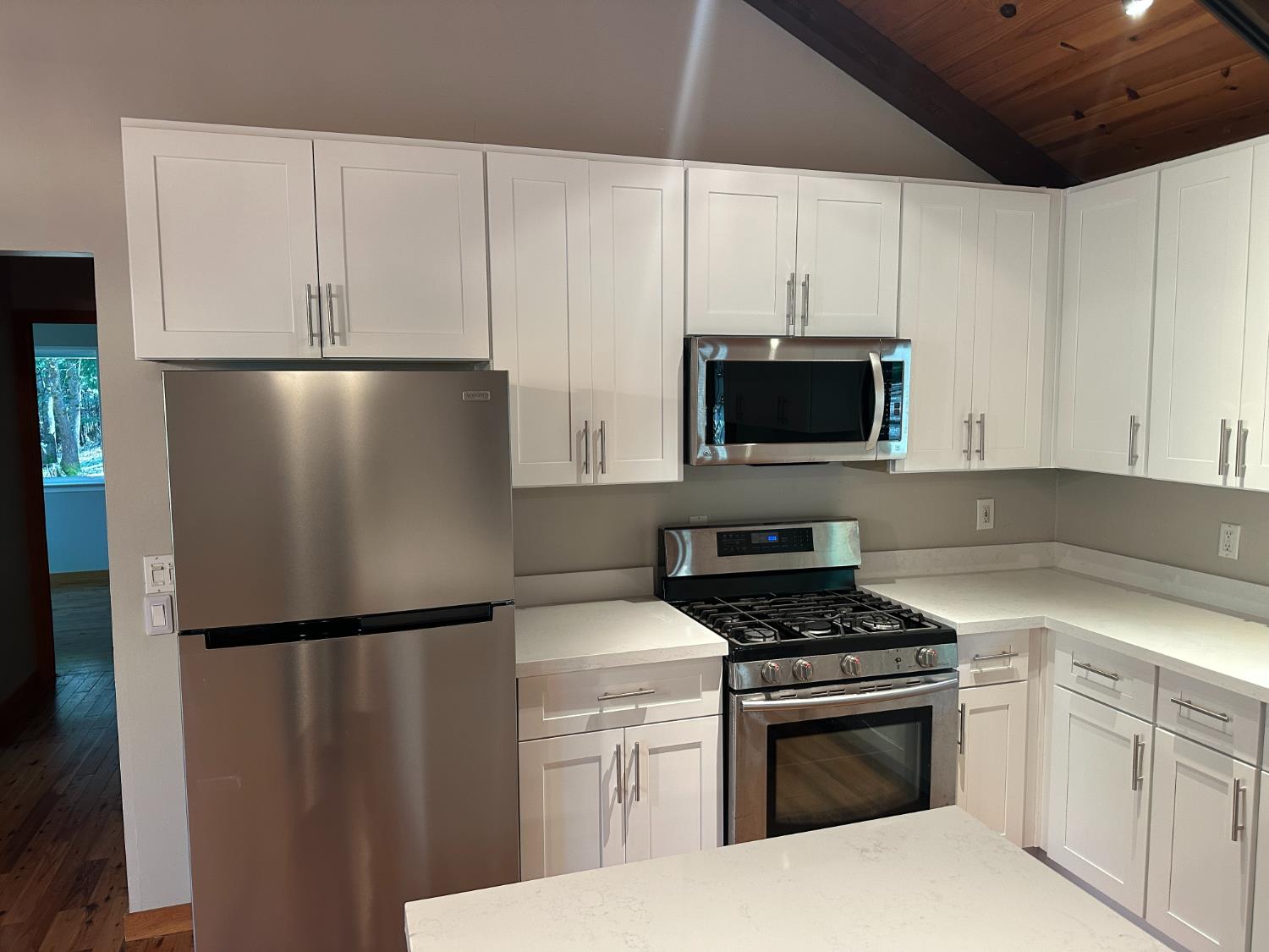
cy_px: 476
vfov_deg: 56.8
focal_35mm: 24
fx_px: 880
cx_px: 634
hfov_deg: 71.6
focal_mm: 6.86
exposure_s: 1/60
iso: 200
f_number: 1.78
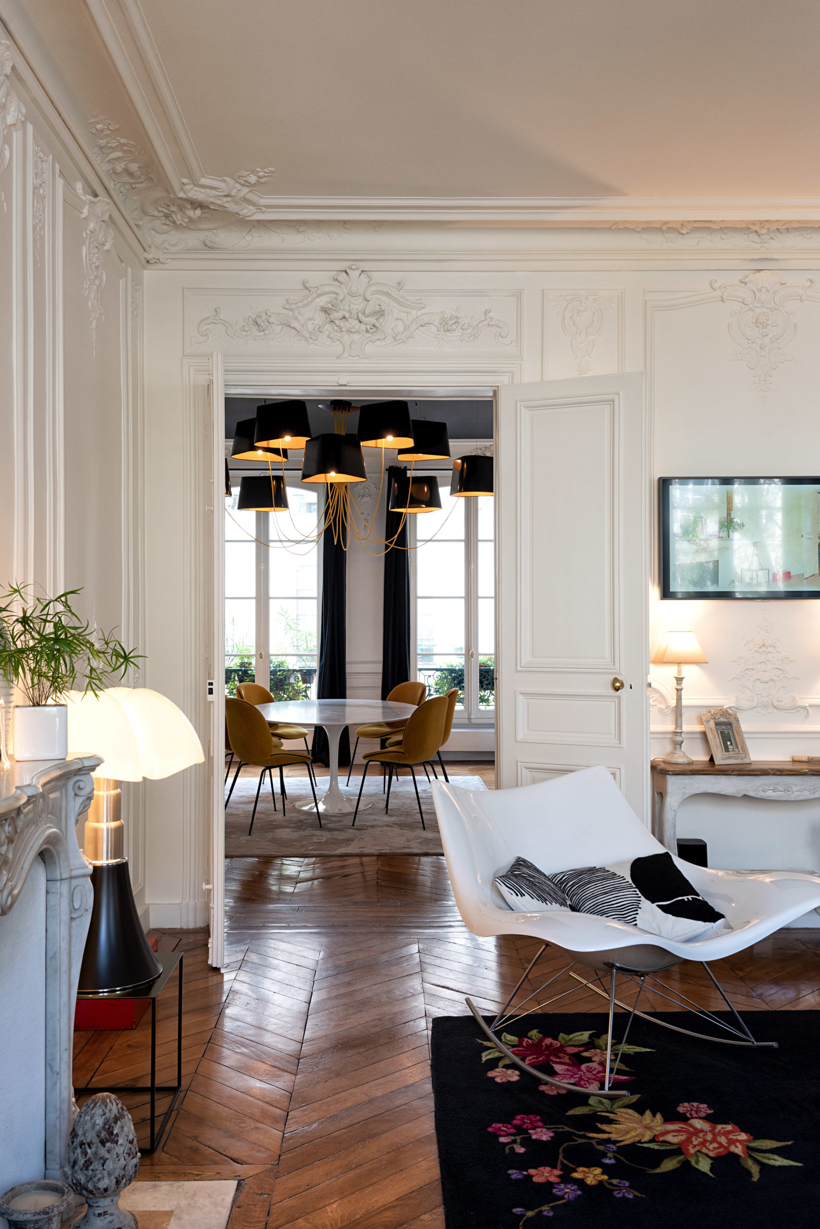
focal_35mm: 32
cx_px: 410
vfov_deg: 58.7
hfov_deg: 41.1
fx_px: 1093
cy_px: 614
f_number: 8
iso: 400
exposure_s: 1/20
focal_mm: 32
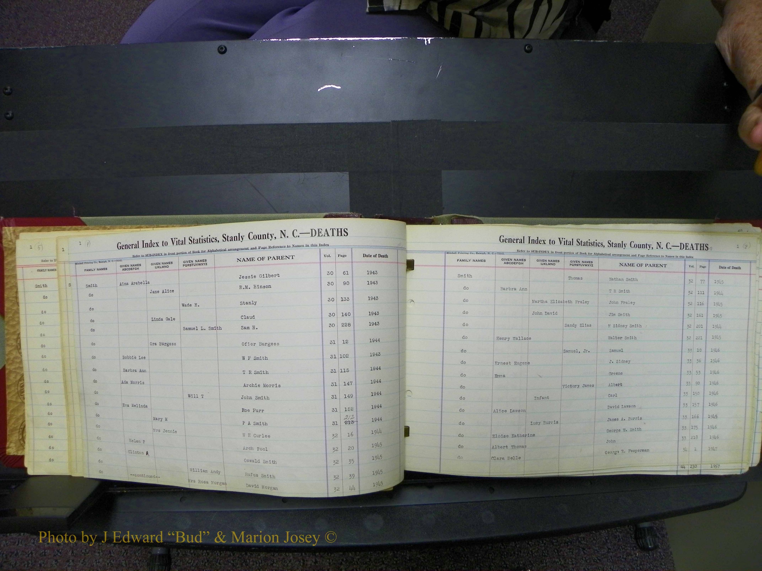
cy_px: 286
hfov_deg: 67.3
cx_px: 381
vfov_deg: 53.1
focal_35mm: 26
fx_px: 572
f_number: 2.8
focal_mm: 4.6
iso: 100
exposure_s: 1/30
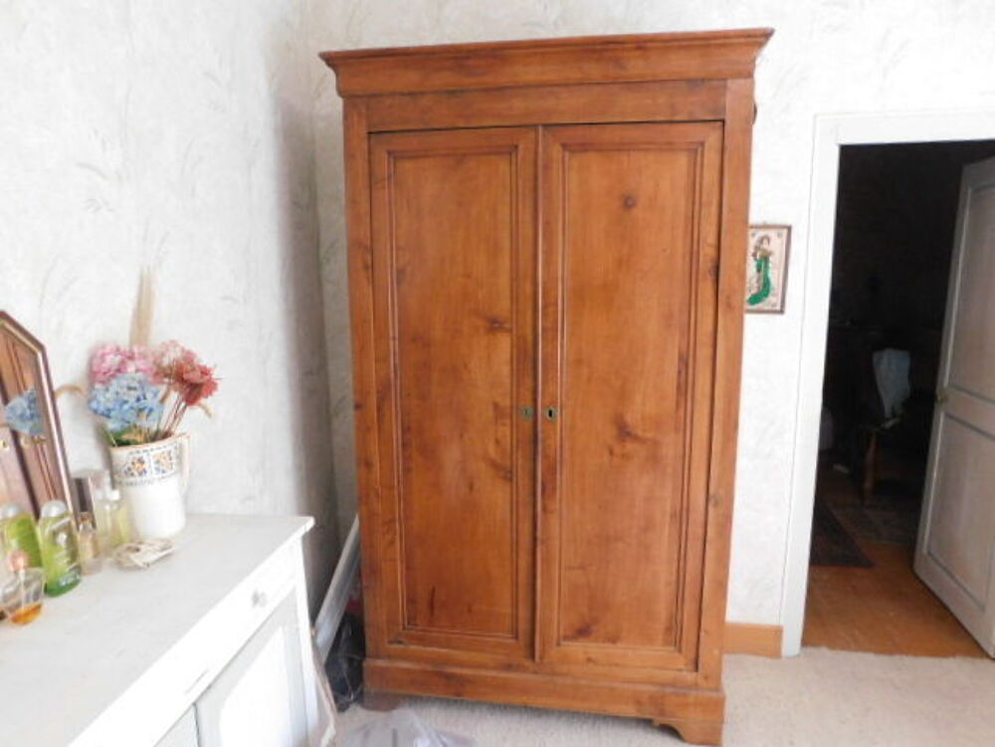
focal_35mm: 23
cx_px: 498
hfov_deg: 73.9
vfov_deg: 58.9
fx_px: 661
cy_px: 374
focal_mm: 4
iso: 400
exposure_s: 1/30
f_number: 3
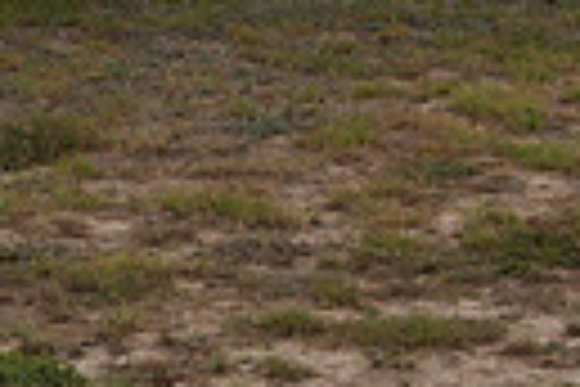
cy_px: -385
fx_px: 2384
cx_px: 391
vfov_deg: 8.8
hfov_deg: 13.8
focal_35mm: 148
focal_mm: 22
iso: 200
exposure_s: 1/200
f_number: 7.1
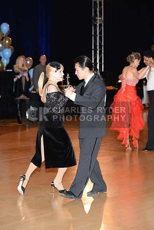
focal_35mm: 102
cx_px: 77
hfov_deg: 13.4
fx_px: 654
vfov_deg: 20.0
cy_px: 115
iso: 1250
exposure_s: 1/200
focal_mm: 102
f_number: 5
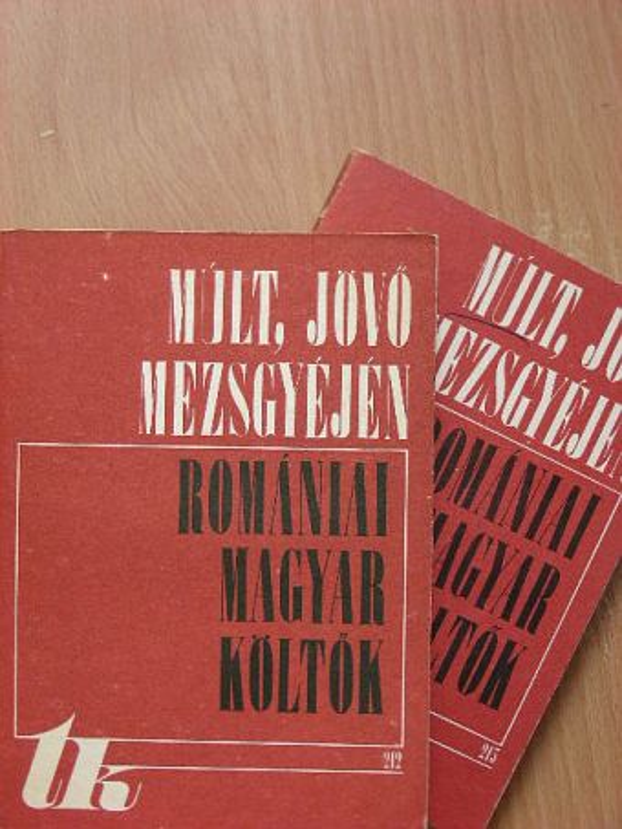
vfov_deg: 27.8
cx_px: 311
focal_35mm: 70
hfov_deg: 21.0
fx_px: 1676
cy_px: 414
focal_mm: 11.7
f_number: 3.5
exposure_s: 1/27.4
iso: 100
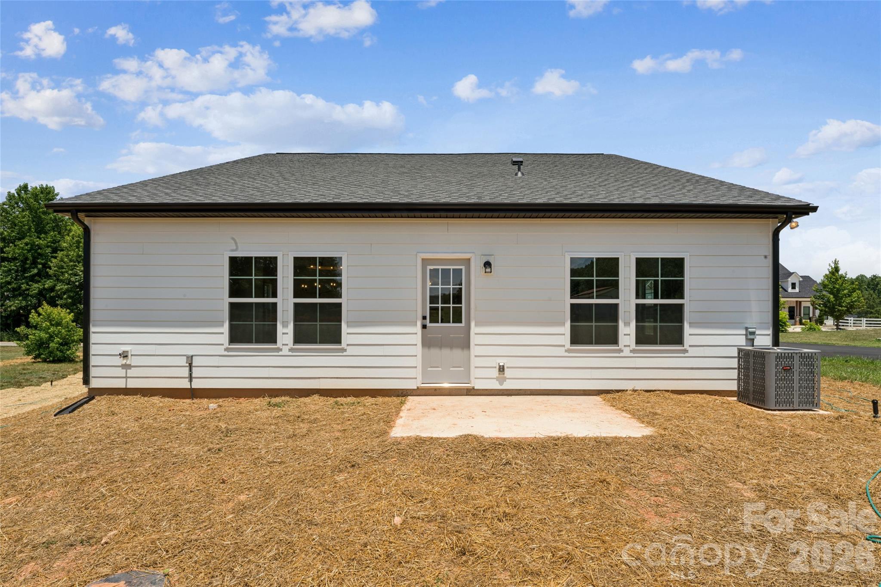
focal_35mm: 19
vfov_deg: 63.5
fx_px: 475
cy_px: 294
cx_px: 440
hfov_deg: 85.7
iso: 100
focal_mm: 19.4
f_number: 22
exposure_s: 1/40
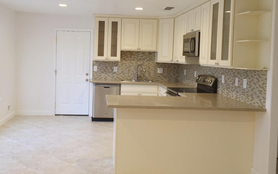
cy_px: 71
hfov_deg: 52.5
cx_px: 114
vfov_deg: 34.3
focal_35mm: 37
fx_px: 280
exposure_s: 1/30
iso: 50
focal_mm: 4.15
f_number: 2.2
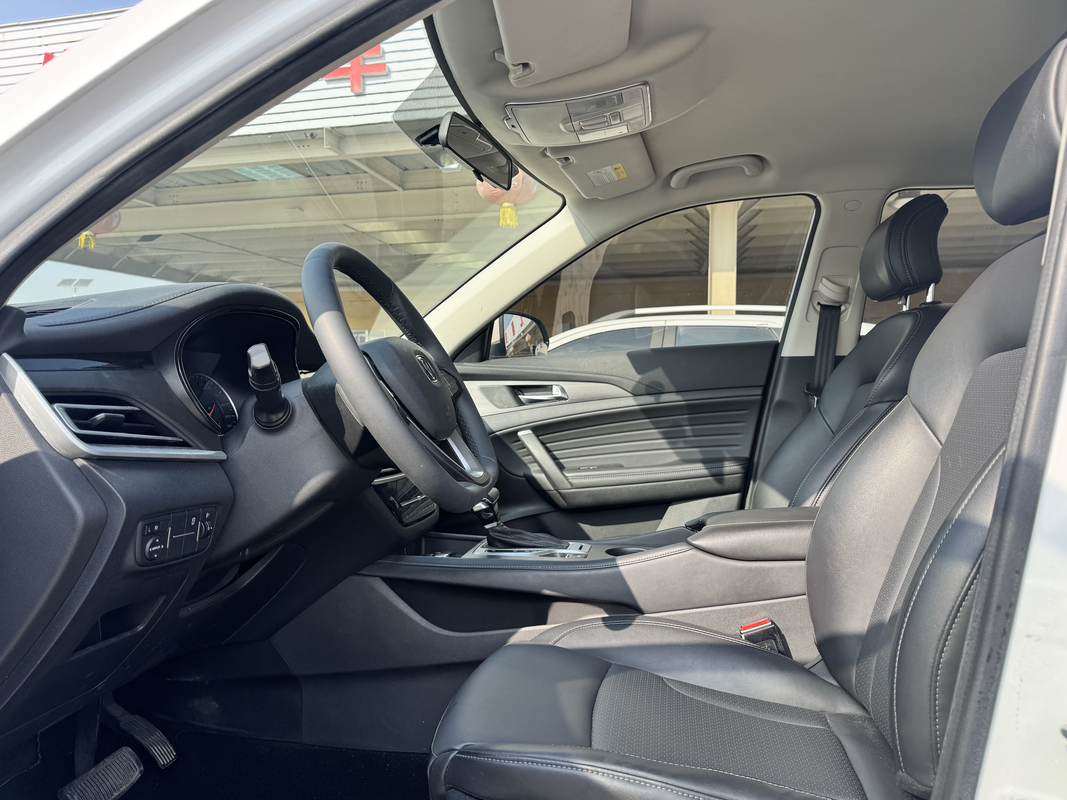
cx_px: 553
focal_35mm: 25
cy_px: 413
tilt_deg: -0.7
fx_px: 771
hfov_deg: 69.4
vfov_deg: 54.9
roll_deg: -0.2
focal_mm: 6.76
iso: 80
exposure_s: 1/765
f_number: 1.78
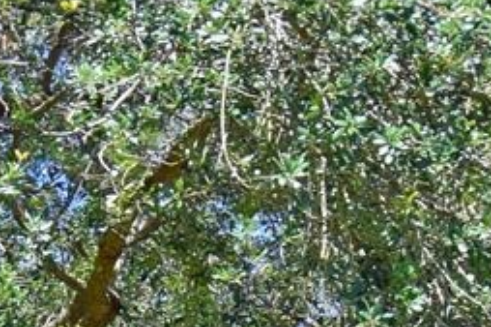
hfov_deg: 10.6
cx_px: -197
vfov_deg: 6.6
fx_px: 2576
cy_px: 964
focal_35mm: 189
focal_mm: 20
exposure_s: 1/250
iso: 400
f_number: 10
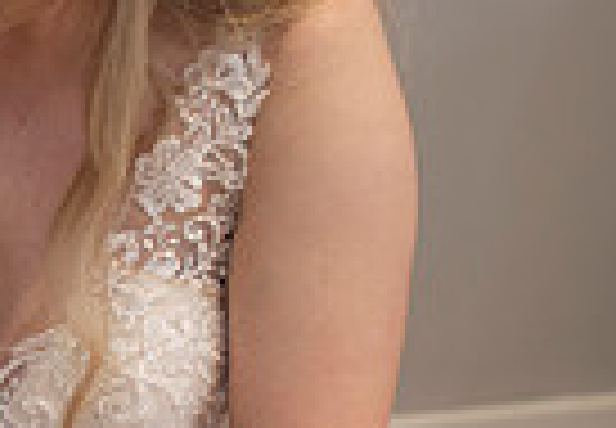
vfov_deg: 8.4
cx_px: -500
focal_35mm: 167
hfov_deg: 11.3
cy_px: 238
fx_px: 2893
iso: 200
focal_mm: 35
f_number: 2.5
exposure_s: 1/100
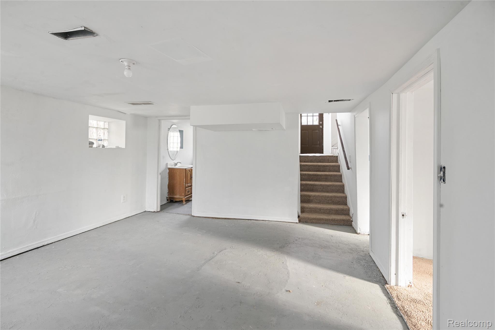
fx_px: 413
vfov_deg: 43.6
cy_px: 165
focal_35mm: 30
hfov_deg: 61.9
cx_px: 248
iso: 320
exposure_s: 1/5
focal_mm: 30
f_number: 9
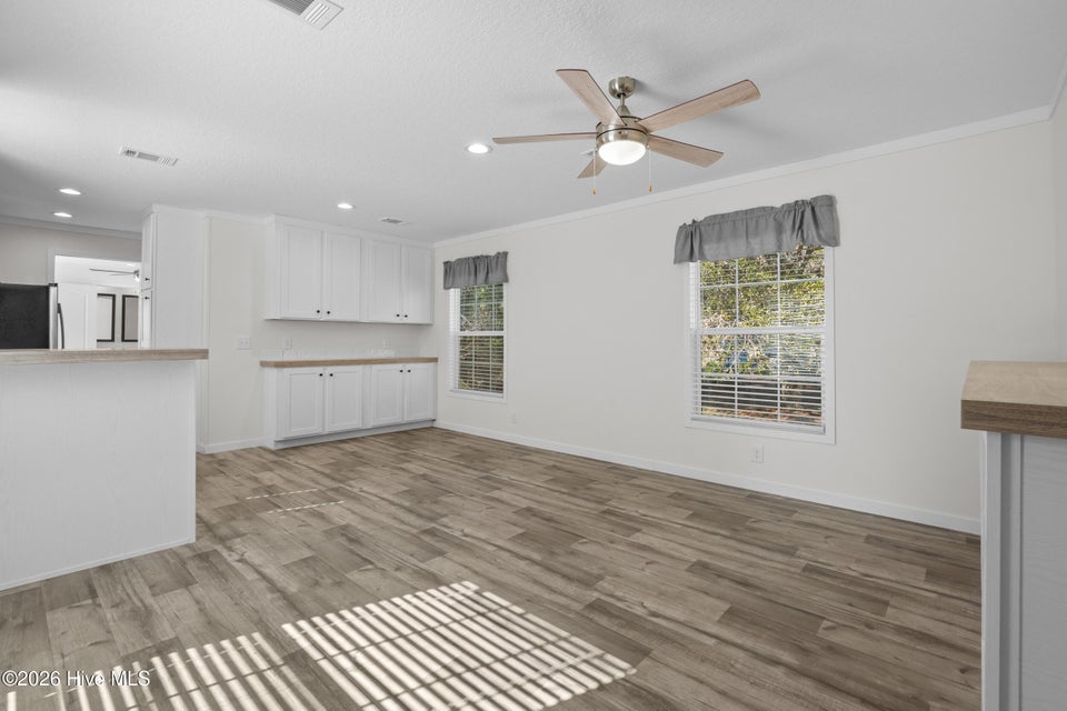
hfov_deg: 96.7
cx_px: 534
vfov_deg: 73.7
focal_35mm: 16
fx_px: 474
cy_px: 356
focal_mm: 16
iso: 500
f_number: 10
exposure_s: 1/15
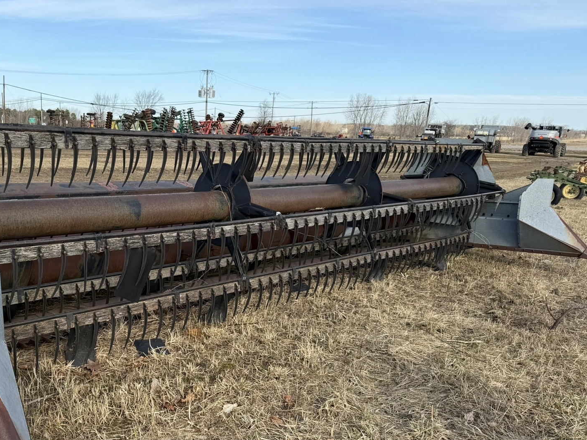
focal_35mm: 34
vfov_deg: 41.5
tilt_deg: -13.2
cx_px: 191
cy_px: 278
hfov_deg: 52.8
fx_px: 577
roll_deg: +0.5
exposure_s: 1/2110
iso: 80
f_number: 1.78
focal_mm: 6.76
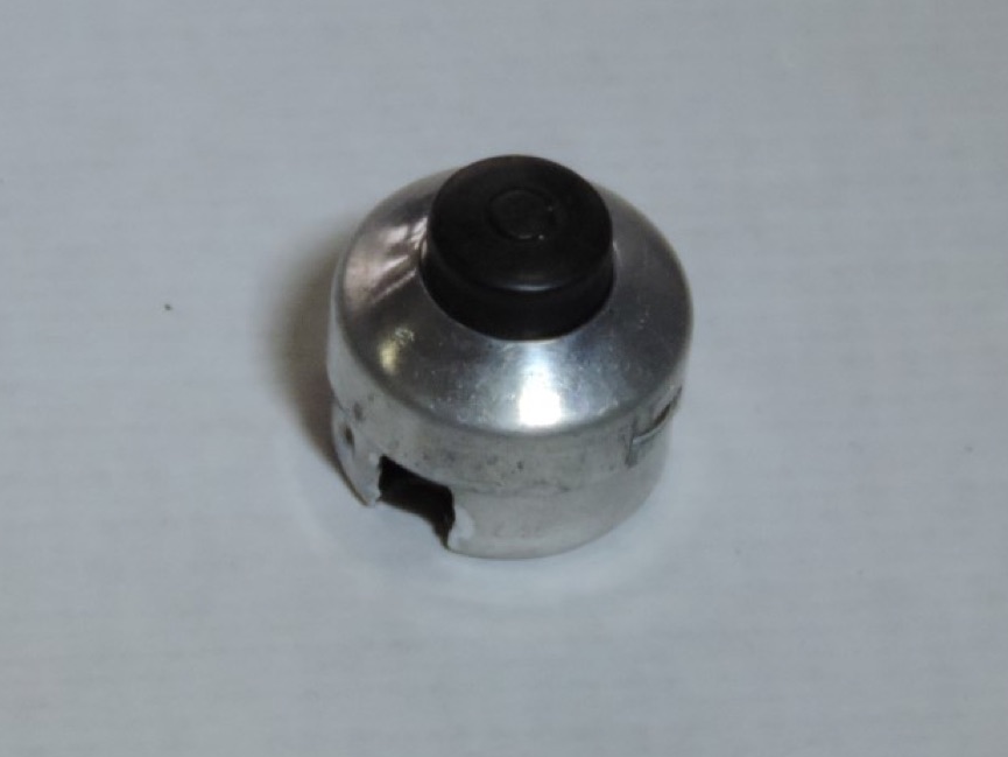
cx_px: 508
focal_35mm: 208
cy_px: 382
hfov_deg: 9.5
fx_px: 6058
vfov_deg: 7.1
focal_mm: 35.6
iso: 360
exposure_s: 1/125
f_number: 4.6
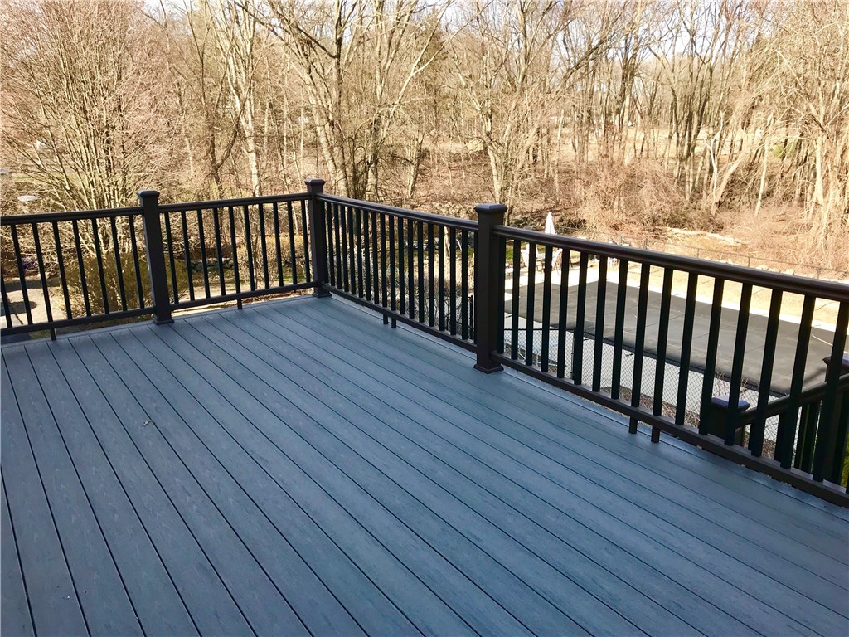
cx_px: 424
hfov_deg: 63.4
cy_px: 318
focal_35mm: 28
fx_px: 687
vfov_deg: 49.7
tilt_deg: -14.6
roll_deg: +0.7
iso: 20
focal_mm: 3.99
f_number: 1.8
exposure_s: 1/465
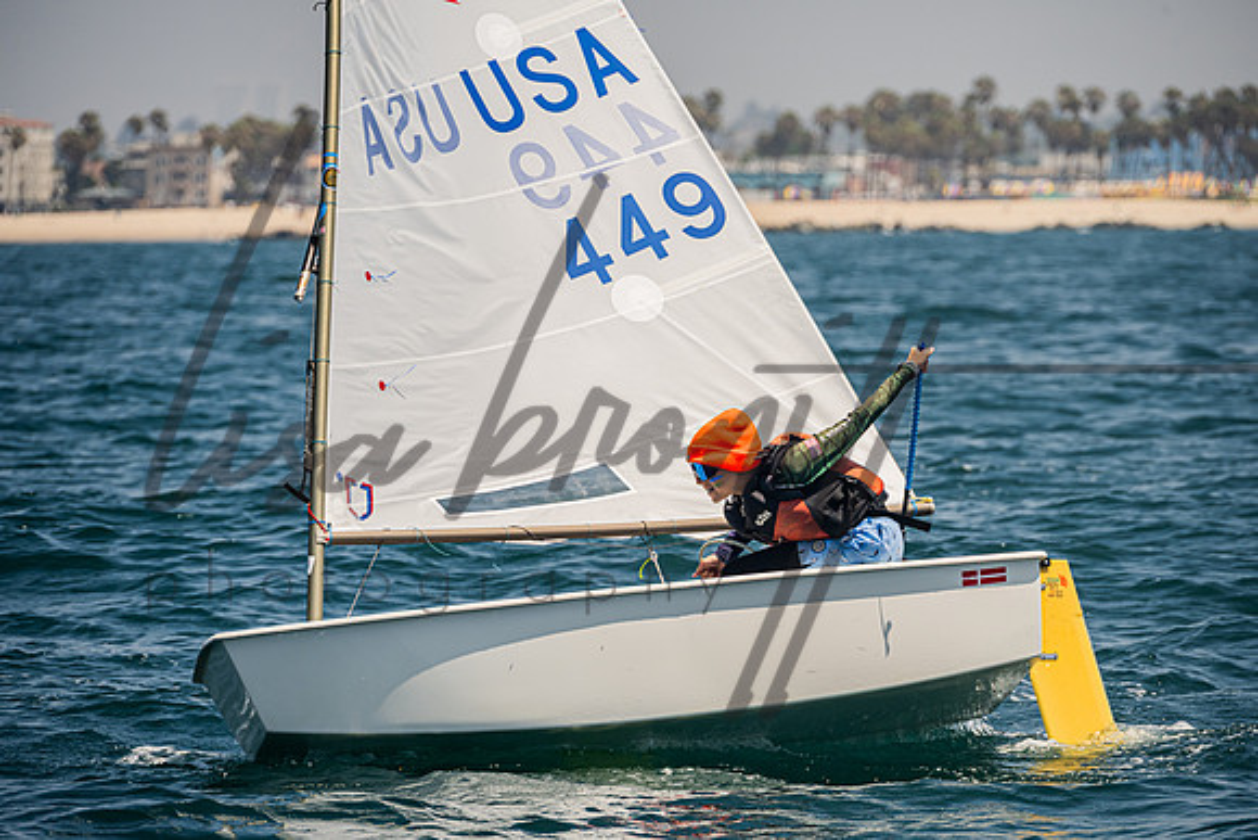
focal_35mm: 303
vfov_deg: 4.5
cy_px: 463
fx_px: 10603
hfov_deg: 6.8
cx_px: 660
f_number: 8
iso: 250
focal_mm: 270
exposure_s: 1/1000
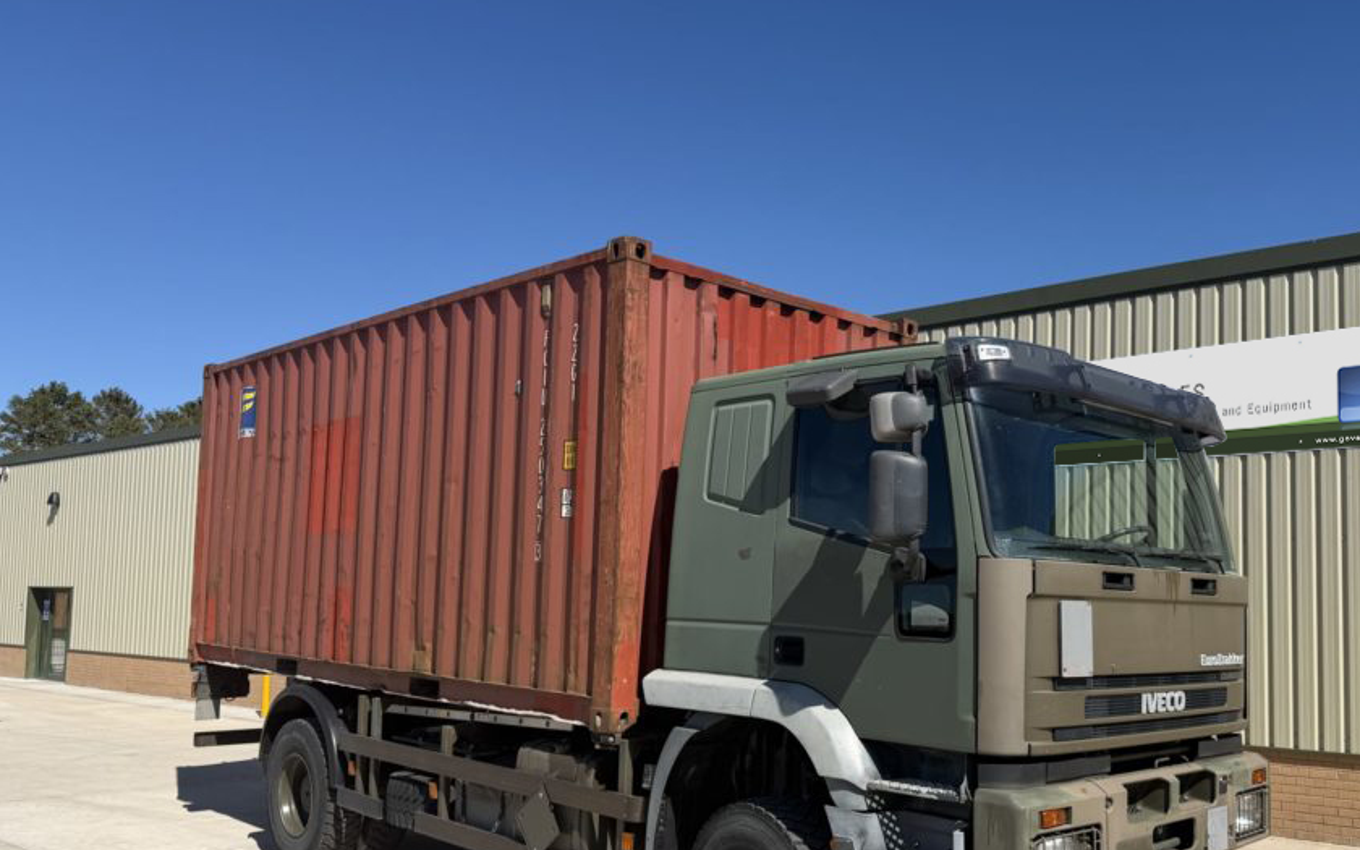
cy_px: 521
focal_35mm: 31
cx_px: 800
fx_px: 1149
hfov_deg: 60.8
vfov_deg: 40.4
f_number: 1.78
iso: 80
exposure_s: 1/5319
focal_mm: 6.76
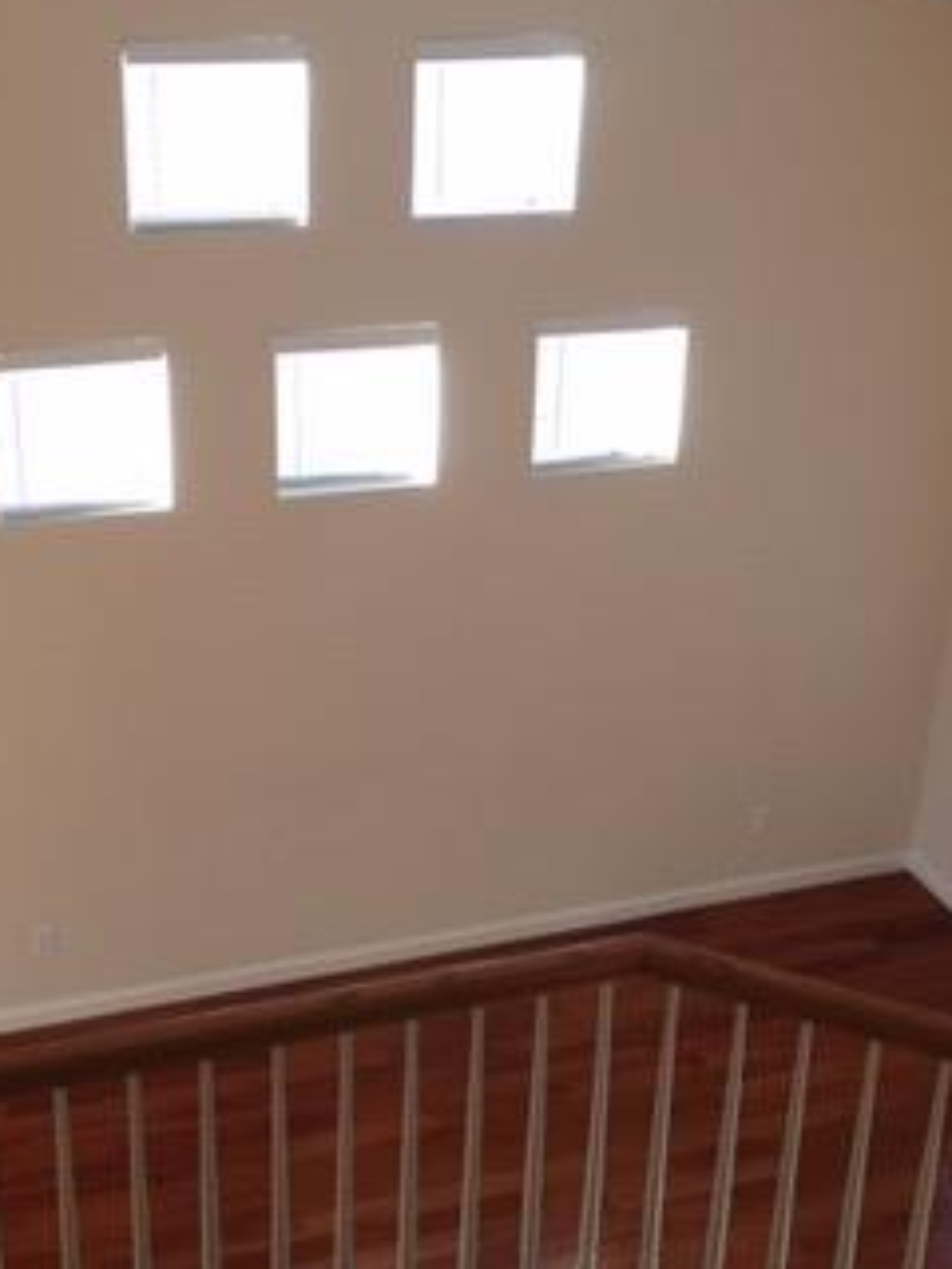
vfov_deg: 33.0
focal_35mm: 58
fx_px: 2127
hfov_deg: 25.2
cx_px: 547
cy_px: 829
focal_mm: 4.15
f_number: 2.2
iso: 64
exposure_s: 1/30
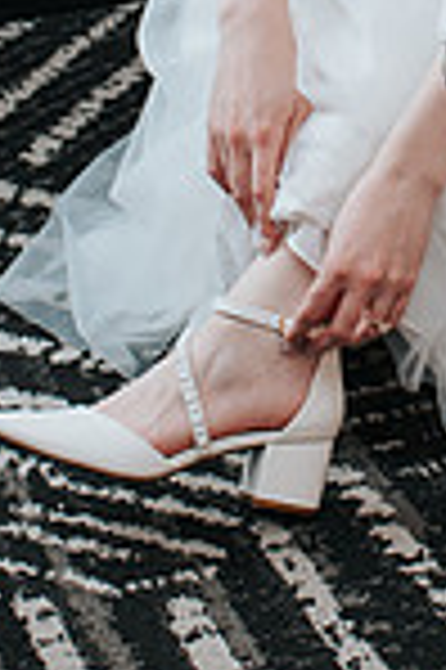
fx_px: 2961
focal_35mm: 159
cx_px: 501
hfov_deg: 8.5
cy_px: -85
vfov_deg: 12.7
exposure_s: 1/200
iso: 800
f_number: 3.5
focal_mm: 35
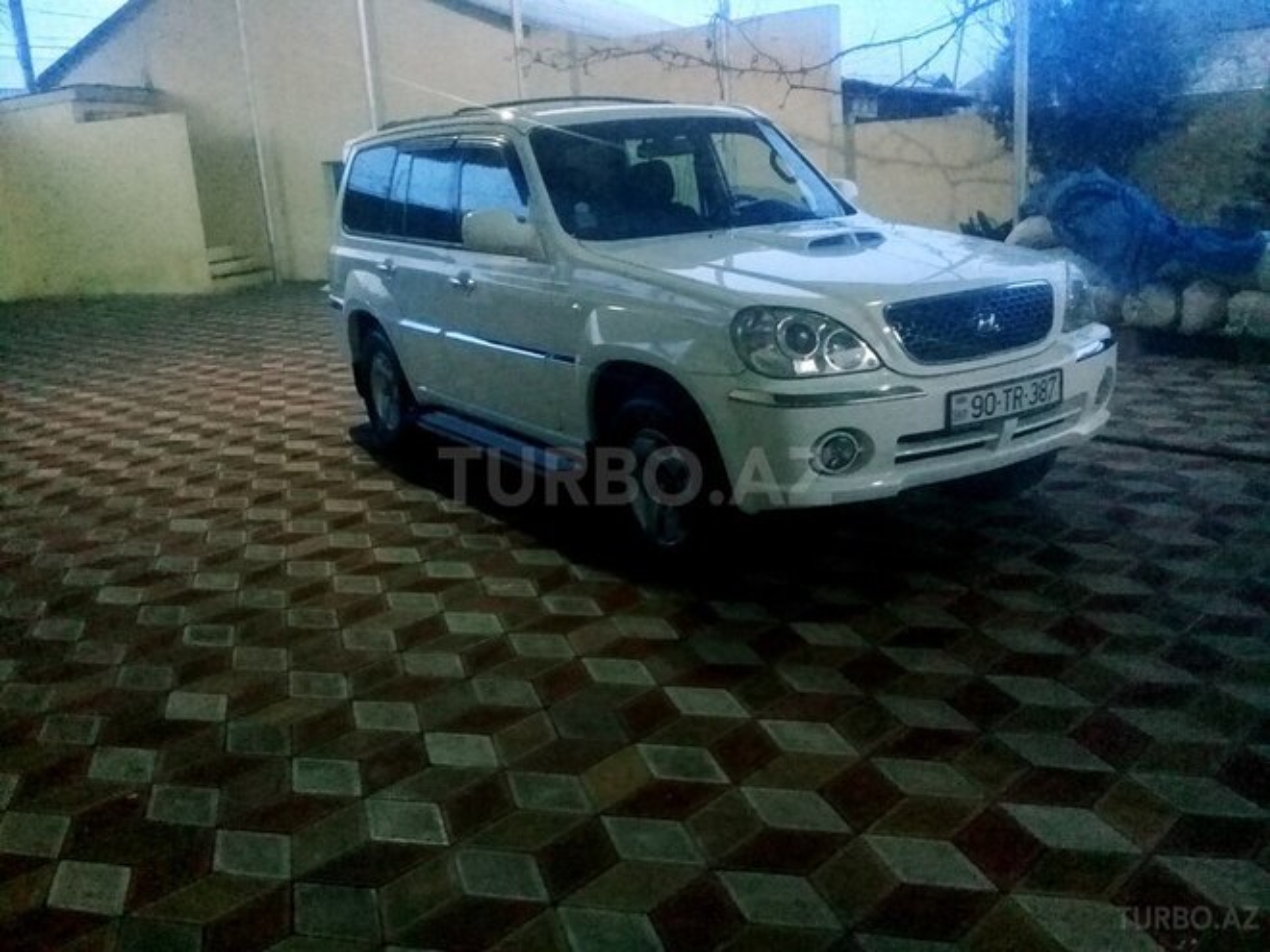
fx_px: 1137
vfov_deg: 45.4
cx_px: 635
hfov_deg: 58.4
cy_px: 476
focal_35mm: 31
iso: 640
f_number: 2.2
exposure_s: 1/17
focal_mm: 3.3
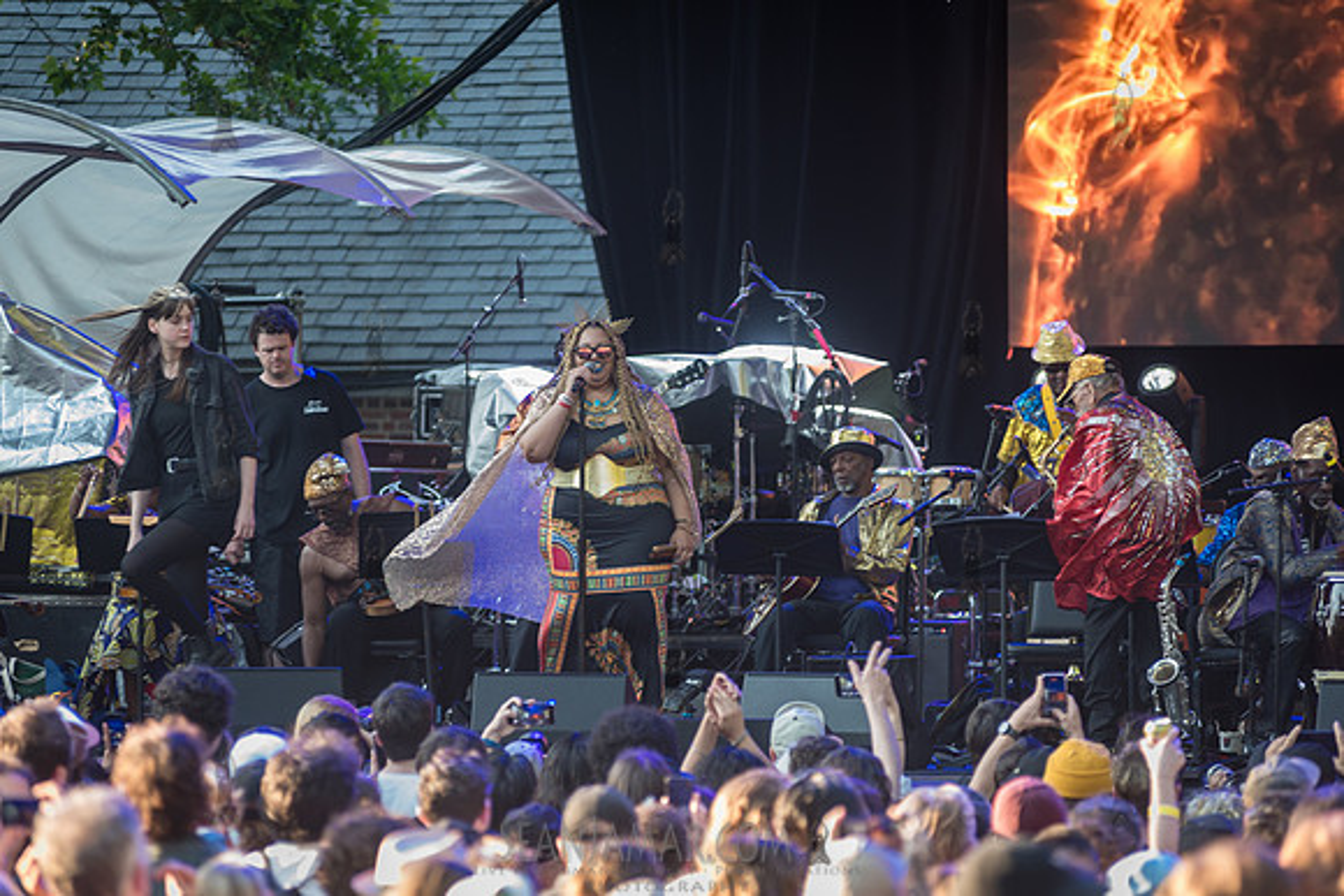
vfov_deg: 6.9
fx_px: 7468
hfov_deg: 10.3
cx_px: 672
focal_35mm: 200
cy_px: 448
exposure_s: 1/200
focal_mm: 200
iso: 500
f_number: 3.5
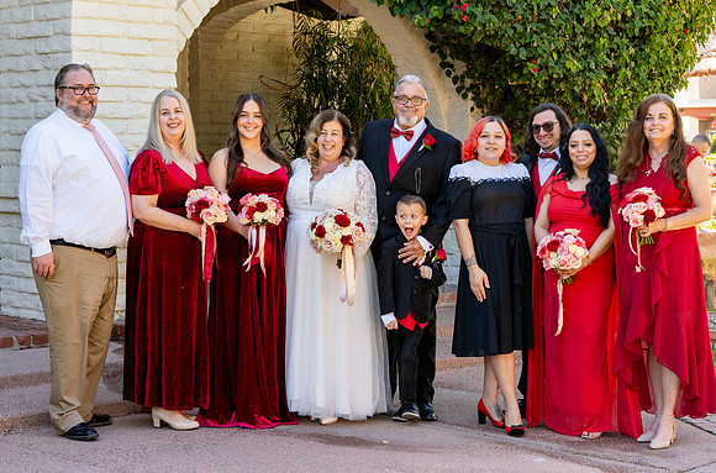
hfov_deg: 26.2
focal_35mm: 77
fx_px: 1535
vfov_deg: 17.5
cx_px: 352
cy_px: 210
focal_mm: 70
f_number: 7.1
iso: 500
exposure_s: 1/250
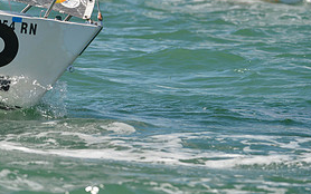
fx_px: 3790
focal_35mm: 447
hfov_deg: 4.7
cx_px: 3
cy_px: -3
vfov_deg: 2.9
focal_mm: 210
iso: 200
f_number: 5.6
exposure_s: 1/1600
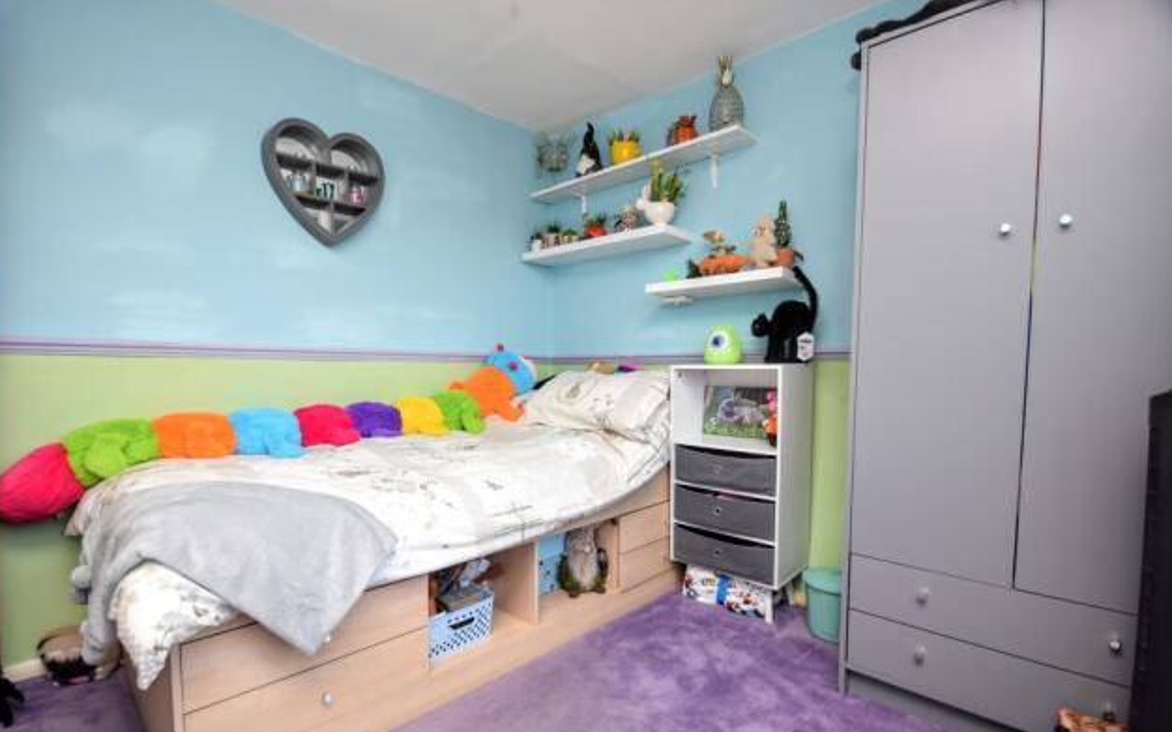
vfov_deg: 71.0
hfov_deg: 97.8
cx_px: 568
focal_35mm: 16
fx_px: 511
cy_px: 405
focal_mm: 10
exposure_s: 1/60
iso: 400
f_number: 5
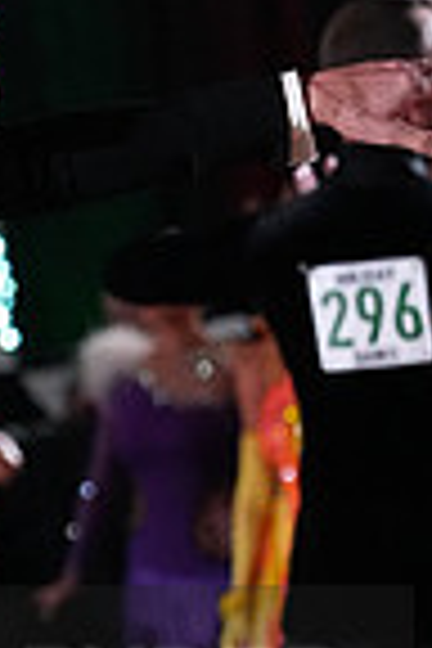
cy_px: 738
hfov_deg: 2.4
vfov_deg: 3.6
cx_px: -205
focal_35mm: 568
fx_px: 10223
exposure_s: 1/400
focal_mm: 141
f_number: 4.5
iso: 6400
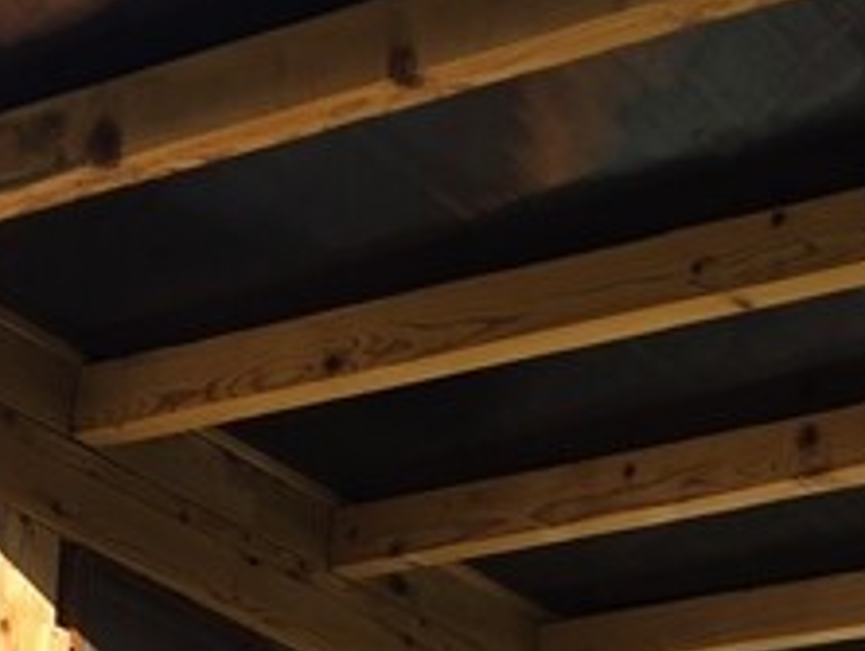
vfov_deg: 12.8
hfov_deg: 17.9
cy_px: 1158
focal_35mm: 106
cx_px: 955
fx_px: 2652
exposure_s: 1/233
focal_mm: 6.3
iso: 12
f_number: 1.7
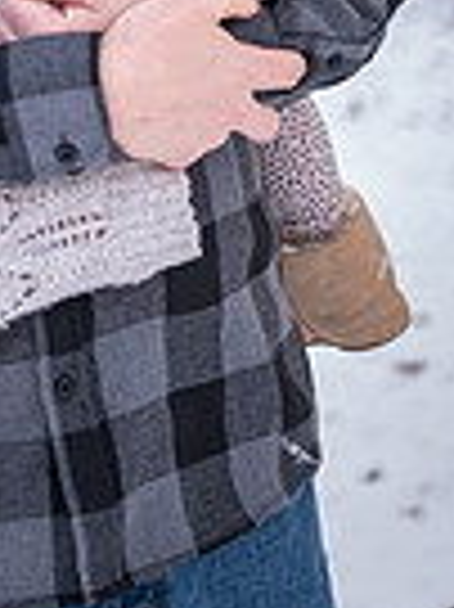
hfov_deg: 8.2
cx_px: -128
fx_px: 3135
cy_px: -221
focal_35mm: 179
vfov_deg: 10.8
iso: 400
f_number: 2.8
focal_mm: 56
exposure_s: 1/500
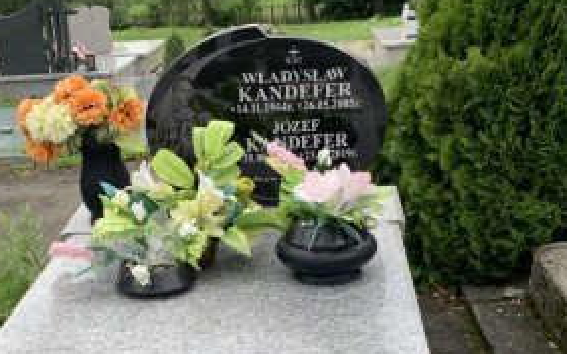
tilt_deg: -26.0
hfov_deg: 32.4
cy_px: 364
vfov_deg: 19.9
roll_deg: +4.6
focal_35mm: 63
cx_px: 253
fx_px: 974
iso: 25
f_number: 1.8
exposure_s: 1/856
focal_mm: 4.25
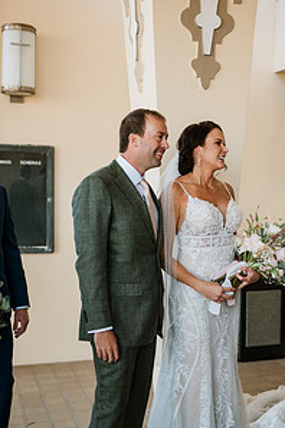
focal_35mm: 53
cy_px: 249
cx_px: 200
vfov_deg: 37.4
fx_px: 629
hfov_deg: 25.3
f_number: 2
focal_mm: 35
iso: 640
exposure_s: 1/3200
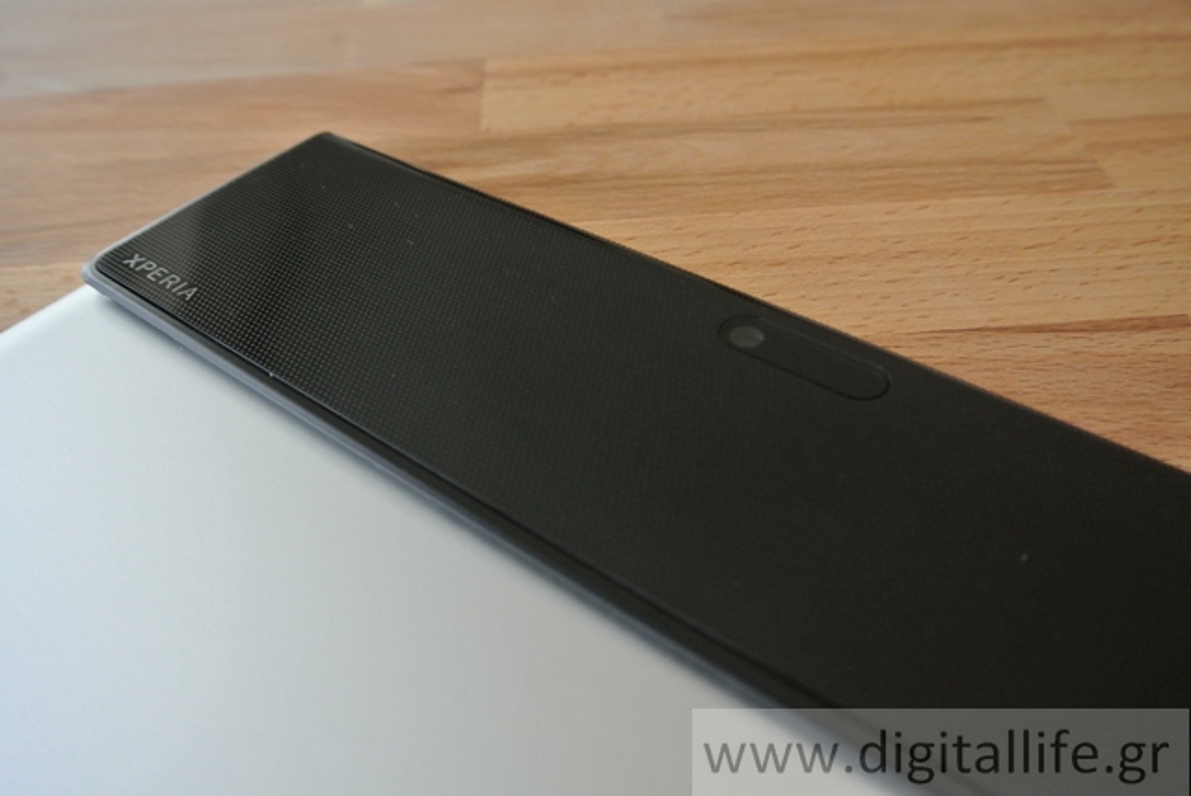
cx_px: 596
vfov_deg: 42.4
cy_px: 398
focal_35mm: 31
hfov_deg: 60.2
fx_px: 1026
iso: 800
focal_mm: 11.8
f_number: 3.8
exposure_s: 1/80
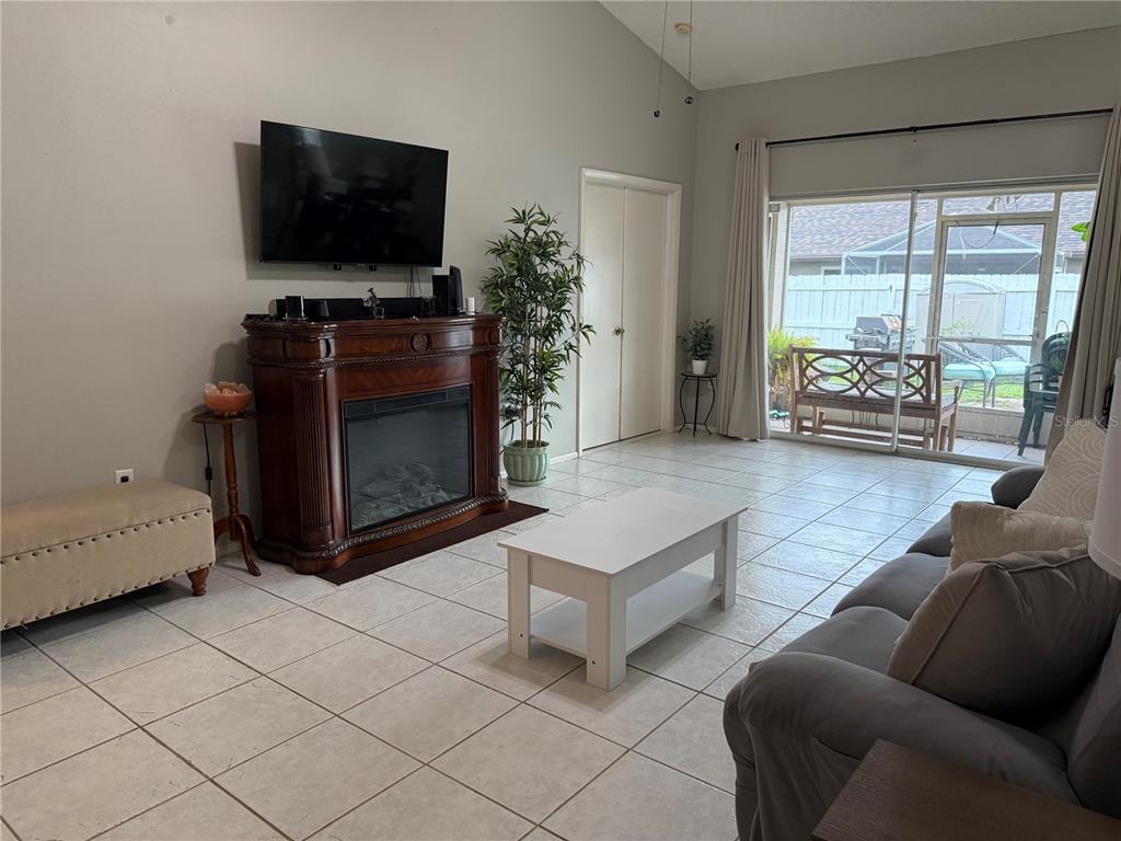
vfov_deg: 56.8
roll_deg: +0.7
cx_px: 560
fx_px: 777
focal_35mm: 24
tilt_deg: -10.2
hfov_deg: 71.6
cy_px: 420
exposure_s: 1/120
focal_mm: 6.76
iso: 320
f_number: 1.78
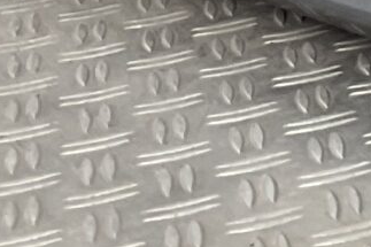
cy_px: -364
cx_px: 1110
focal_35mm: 239
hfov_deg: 7.6
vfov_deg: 5.5
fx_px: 2462
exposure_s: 1/120
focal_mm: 3
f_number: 1.8
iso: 20
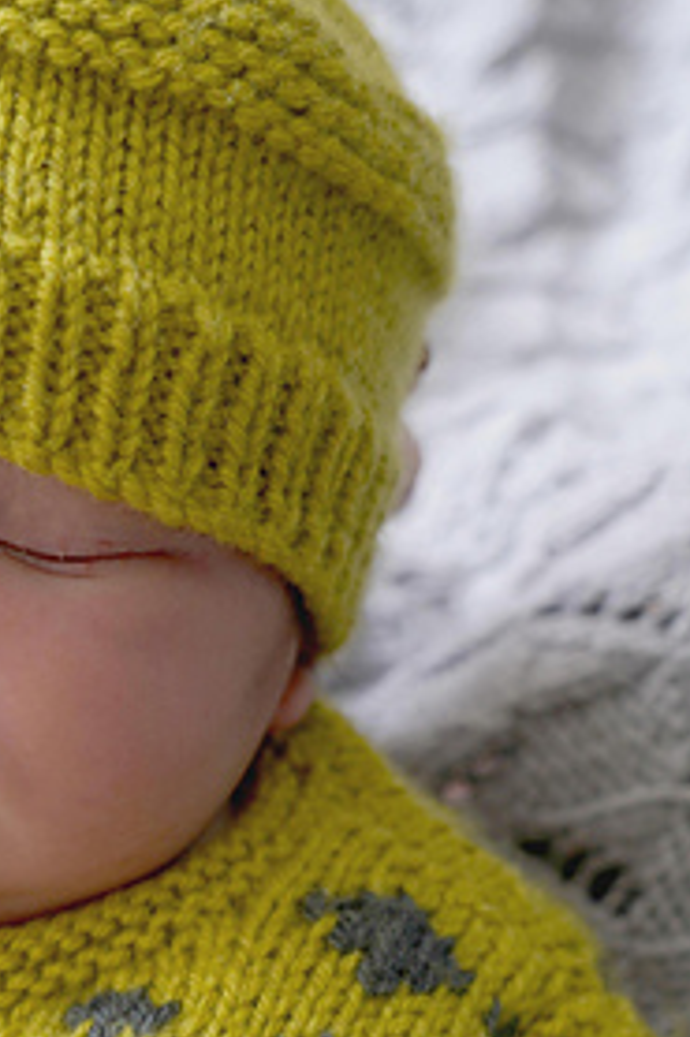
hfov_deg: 13.7
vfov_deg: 20.3
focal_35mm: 99
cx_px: 50
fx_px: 2850
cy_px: 858
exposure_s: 1/50
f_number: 5
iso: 125
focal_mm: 43
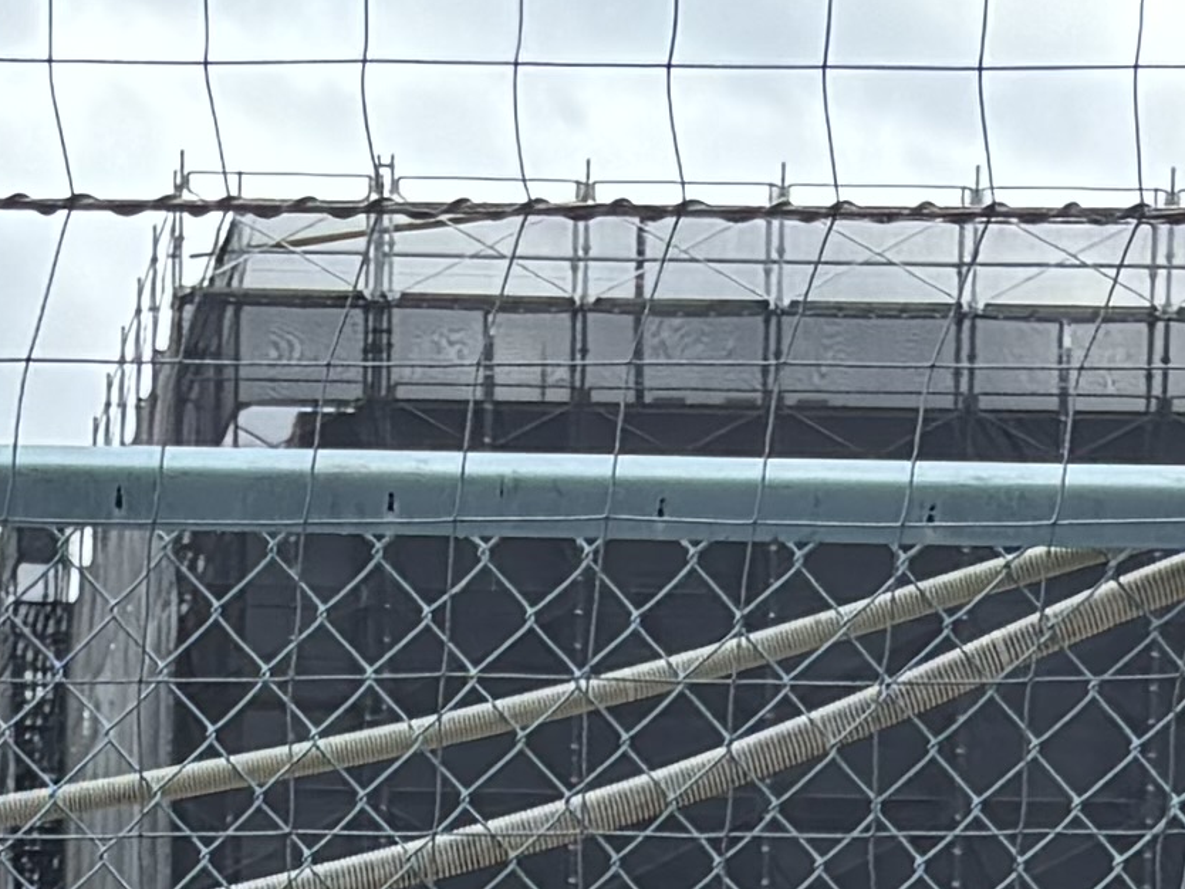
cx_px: -213
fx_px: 6095
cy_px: 2852
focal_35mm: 178
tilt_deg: -8.1
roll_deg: -0.4
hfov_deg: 10.9
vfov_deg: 7.2
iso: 50
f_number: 1.6
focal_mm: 5.96
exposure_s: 1/1399
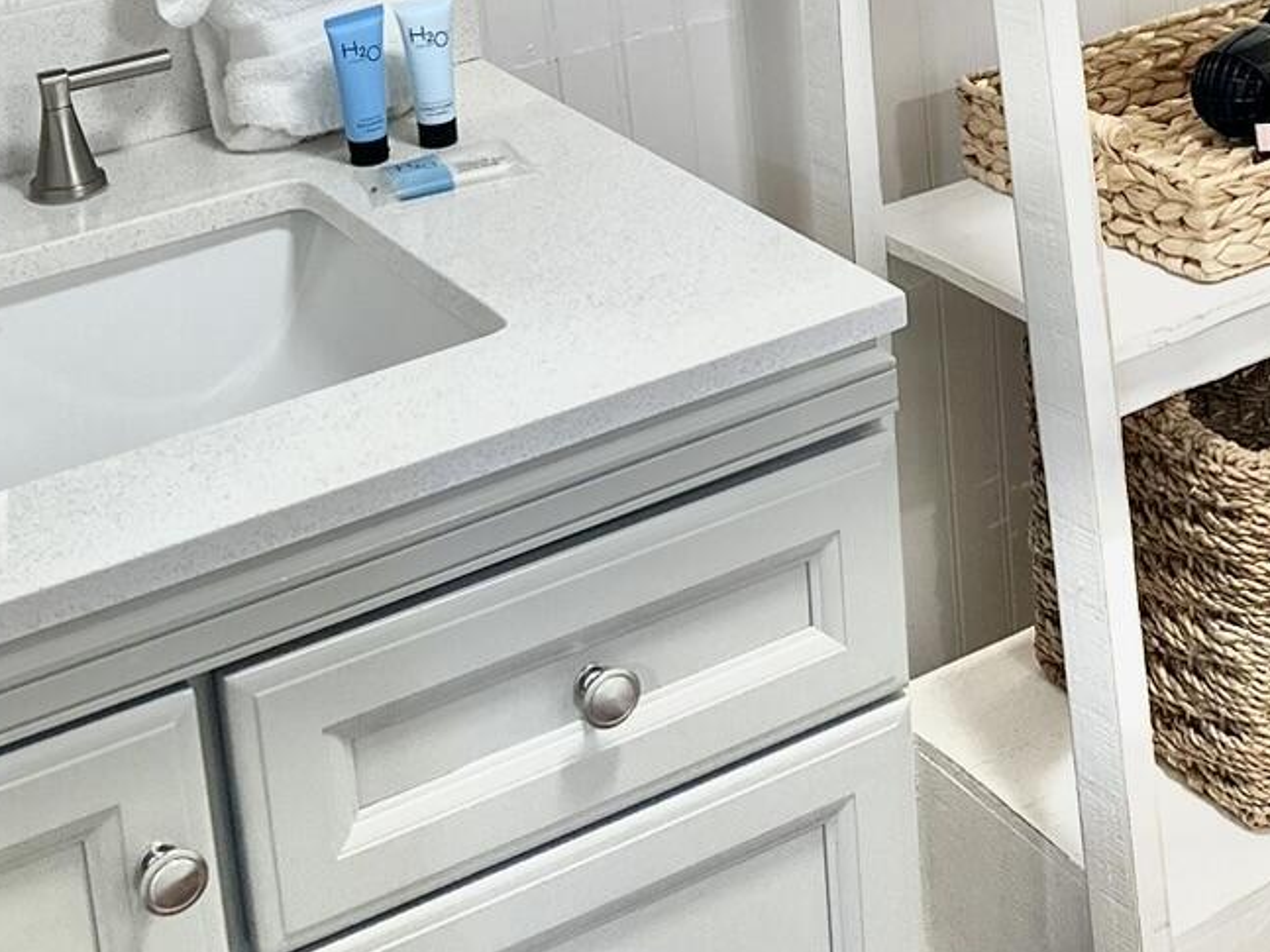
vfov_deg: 18.5
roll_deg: +2.4
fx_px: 2788
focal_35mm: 76
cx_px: 1107
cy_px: -163
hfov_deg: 25.0
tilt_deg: -15.9
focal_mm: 6.86
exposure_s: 1/120
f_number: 1.78
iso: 160
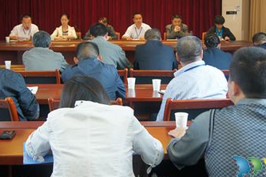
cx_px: 133
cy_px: 58
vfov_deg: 24.9
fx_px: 398
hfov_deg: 36.9
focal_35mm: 54
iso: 500
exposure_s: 1/40
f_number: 4
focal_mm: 24
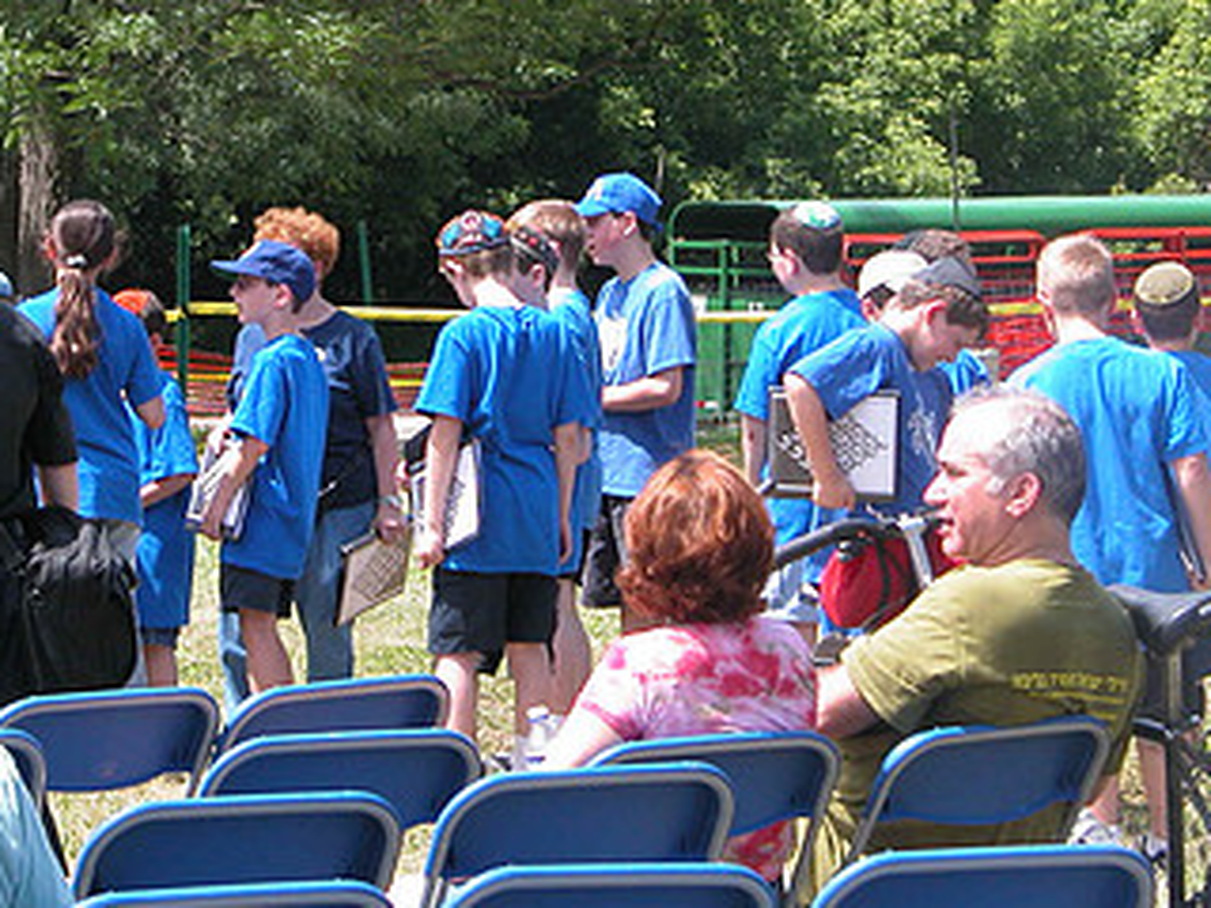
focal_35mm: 181
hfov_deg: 10.9
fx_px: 6332
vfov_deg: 8.2
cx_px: 276
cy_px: 191
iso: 100
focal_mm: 25.4
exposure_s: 1/225
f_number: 4.1
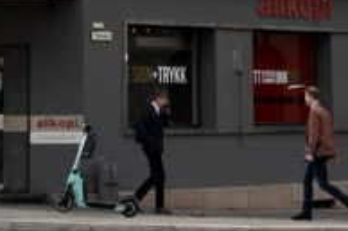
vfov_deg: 6.2
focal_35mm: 211
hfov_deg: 9.7
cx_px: 75
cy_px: -341
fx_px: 2038
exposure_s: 1/1000
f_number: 3.2
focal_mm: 40
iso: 160
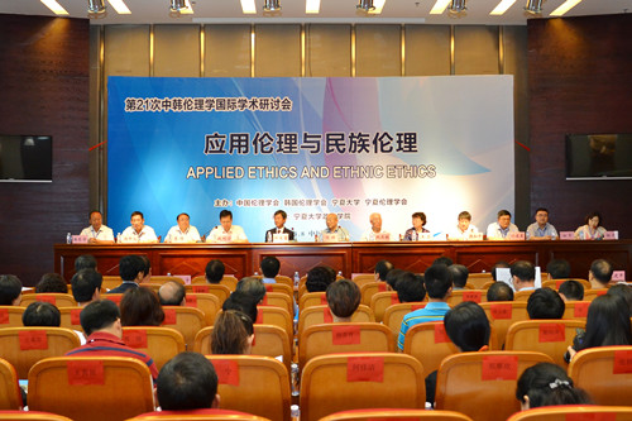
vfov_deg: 47.9
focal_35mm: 27
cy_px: 210
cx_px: 316
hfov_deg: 67.4
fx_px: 474
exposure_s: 1/60
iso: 800
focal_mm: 18
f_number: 4
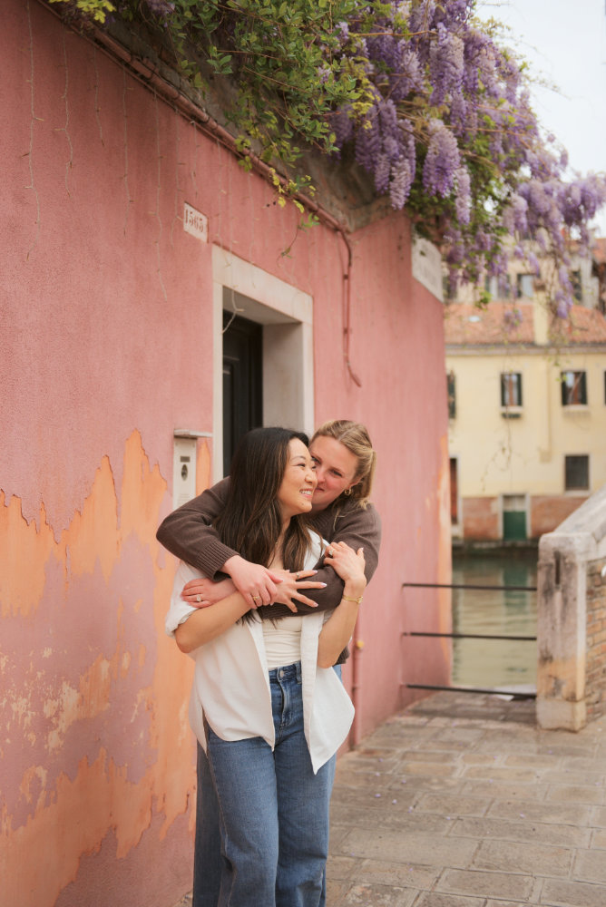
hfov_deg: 30.6
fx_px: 1109
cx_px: 303
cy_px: 454
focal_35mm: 44
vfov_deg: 44.5
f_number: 2.8
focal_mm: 44
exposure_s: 1/2000
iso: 400
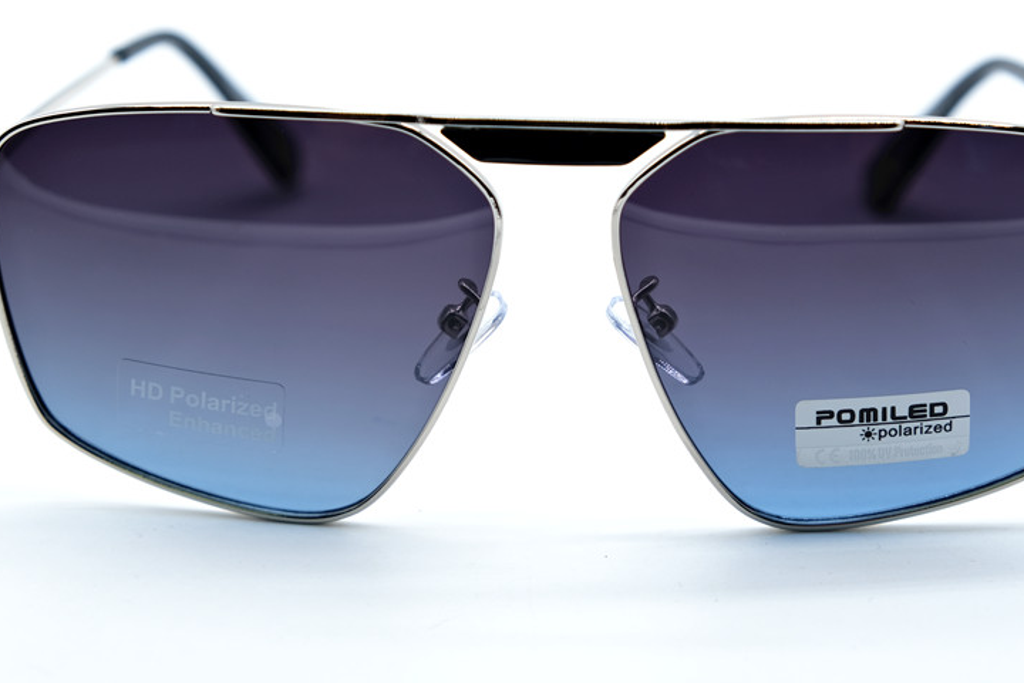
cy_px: 293
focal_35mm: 93
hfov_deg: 21.9
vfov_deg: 14.7
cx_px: 555
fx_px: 2645
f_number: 5.6
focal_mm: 44.4
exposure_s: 1/140
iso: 160
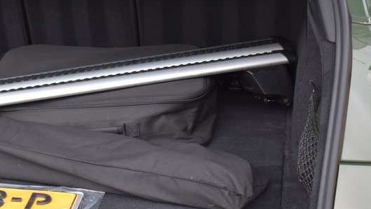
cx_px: 34
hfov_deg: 20.3
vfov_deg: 11.8
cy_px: 78
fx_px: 1014
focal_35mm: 103
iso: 400
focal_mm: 34
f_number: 4.5
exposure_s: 1/80
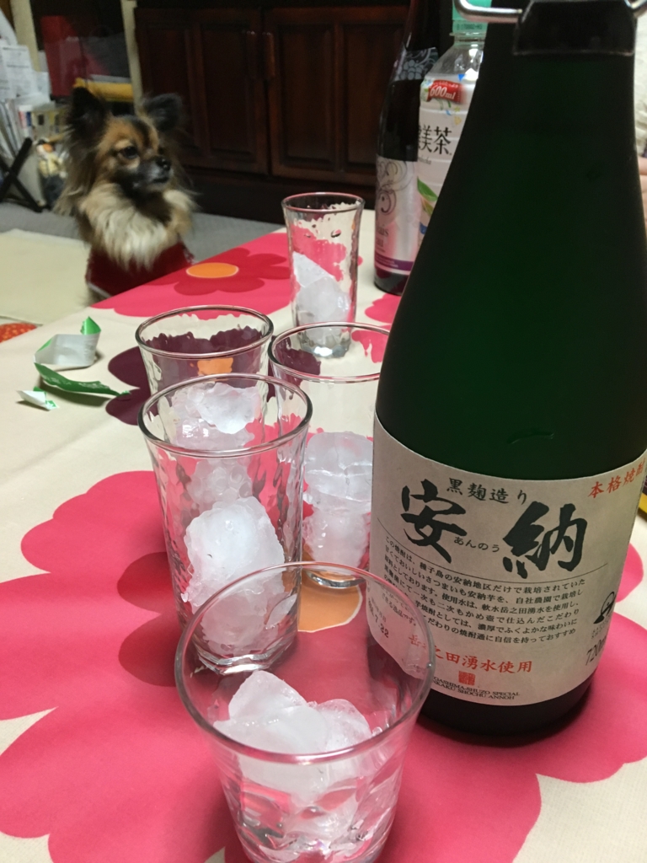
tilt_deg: -29.1
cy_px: 432
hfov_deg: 48.2
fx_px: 723
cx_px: 324
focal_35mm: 29
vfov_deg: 61.7
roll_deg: +1.6
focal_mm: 4.15
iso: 125
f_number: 2.2
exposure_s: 1/30
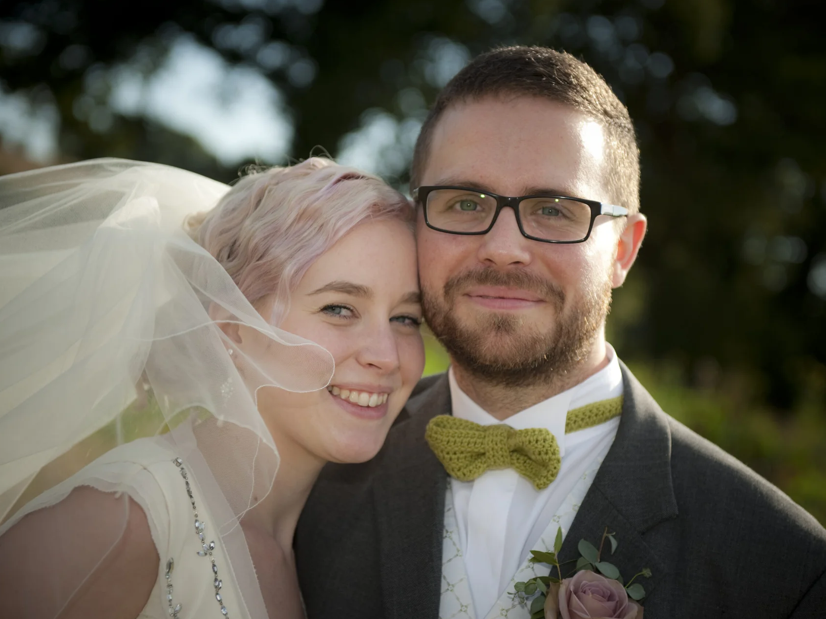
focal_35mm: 72
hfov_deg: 27.0
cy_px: 311
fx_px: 1718
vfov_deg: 20.4
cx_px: 434
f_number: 3.2
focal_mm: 66
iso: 200
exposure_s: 1/1250
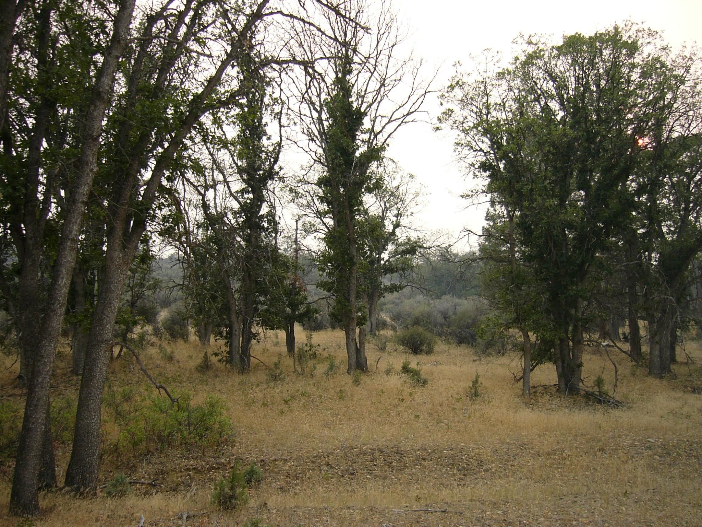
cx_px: 351
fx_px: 710
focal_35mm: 35
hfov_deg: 52.6
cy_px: 264
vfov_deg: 40.7
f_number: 2.8
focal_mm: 5.8
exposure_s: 1/125
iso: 50
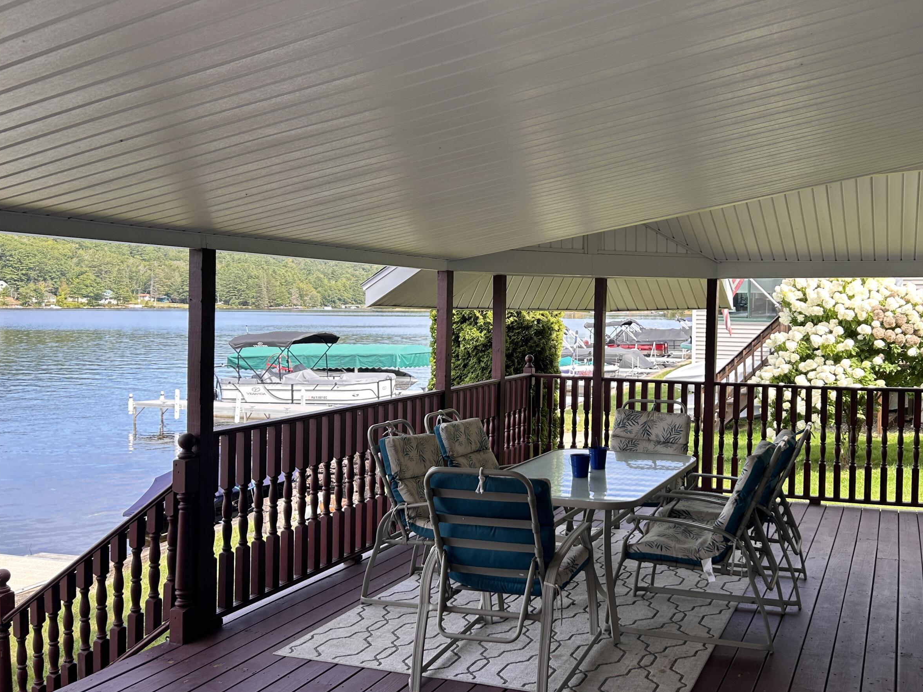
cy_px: 318
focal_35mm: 33
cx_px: 574
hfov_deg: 54.8
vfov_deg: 42.9
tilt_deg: -1.1
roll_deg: +0.0
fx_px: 880
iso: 50
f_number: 1.5
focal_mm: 5.7
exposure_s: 1/484
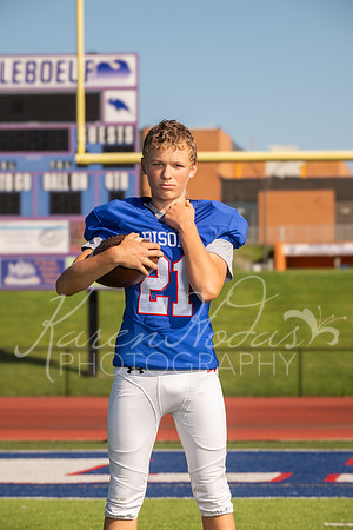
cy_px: 265
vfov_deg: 12.8
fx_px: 2353
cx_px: 176
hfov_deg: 8.6
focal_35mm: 160
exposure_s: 1/250
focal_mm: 160
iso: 100
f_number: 9
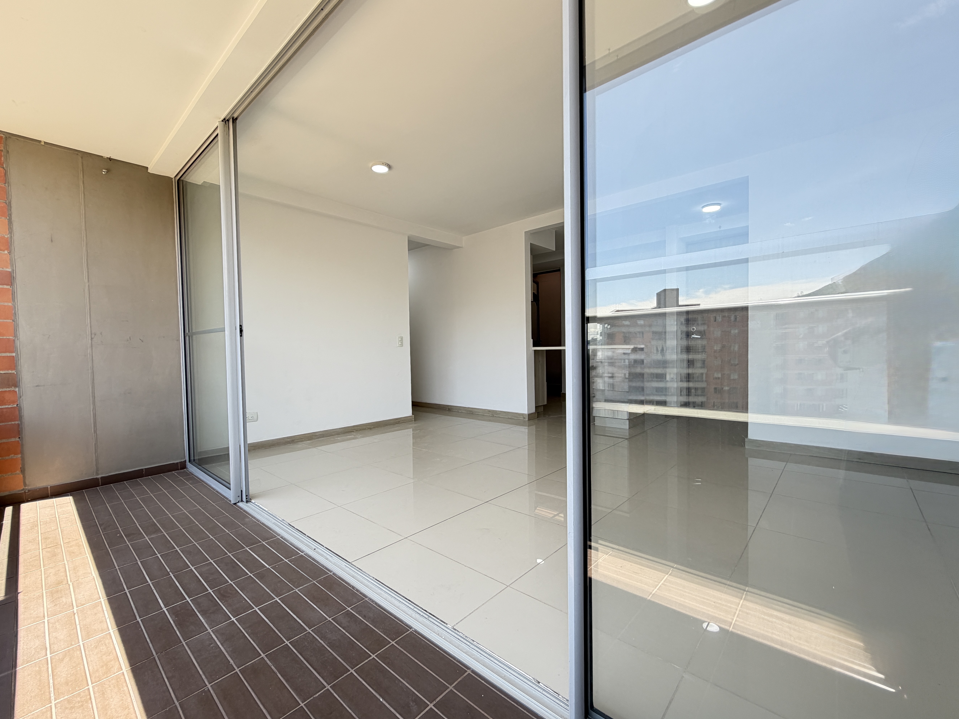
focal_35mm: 15
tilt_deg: -3.0
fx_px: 416
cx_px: 460
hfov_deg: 98.1
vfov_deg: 81.7
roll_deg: +1.2
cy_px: 362
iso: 80
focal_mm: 2.22
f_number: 2.2
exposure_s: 1/121
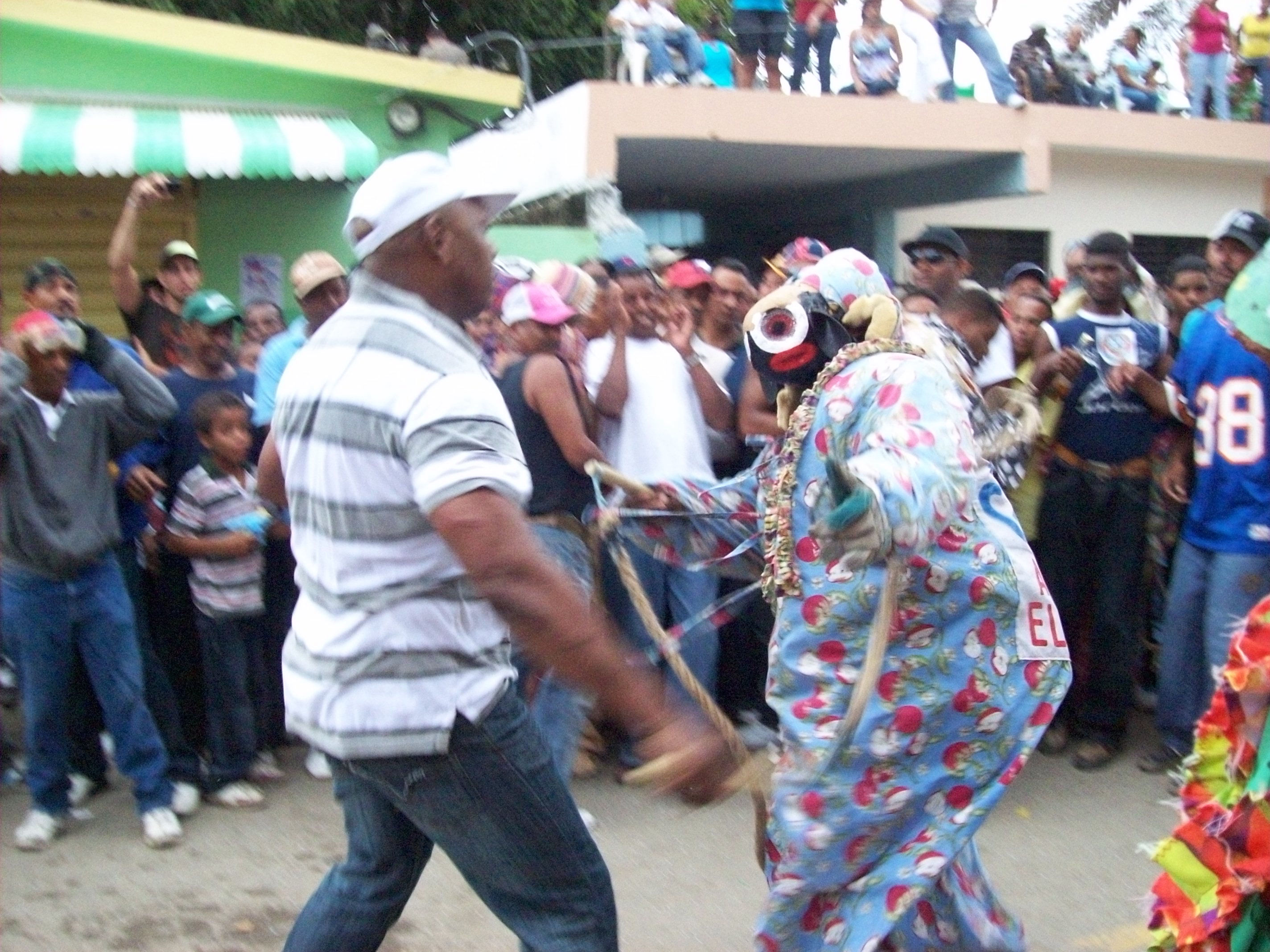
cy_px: 476
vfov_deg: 39.6
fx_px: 1320
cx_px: 635
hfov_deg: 51.4
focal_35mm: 36
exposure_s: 1/64
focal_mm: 6
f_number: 2.7
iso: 442
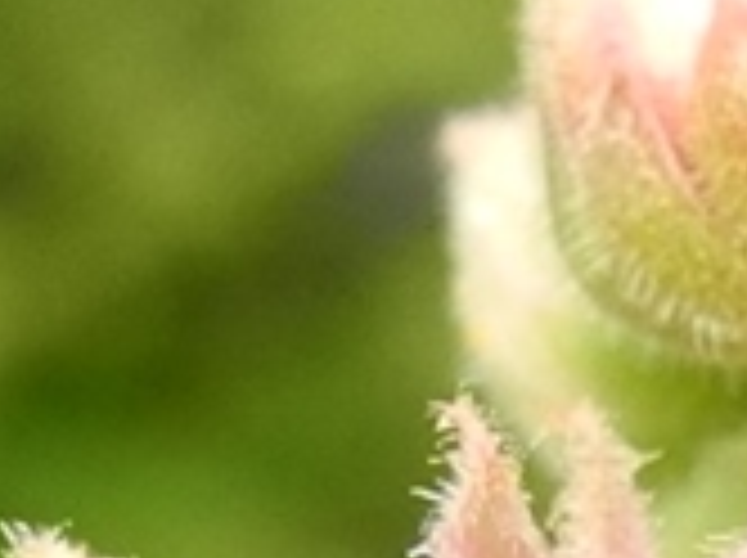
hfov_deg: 13.7
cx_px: 1125
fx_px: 2909
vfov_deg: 10.6
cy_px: 828
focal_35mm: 135
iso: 100
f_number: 2.8
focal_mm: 6
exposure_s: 1/640
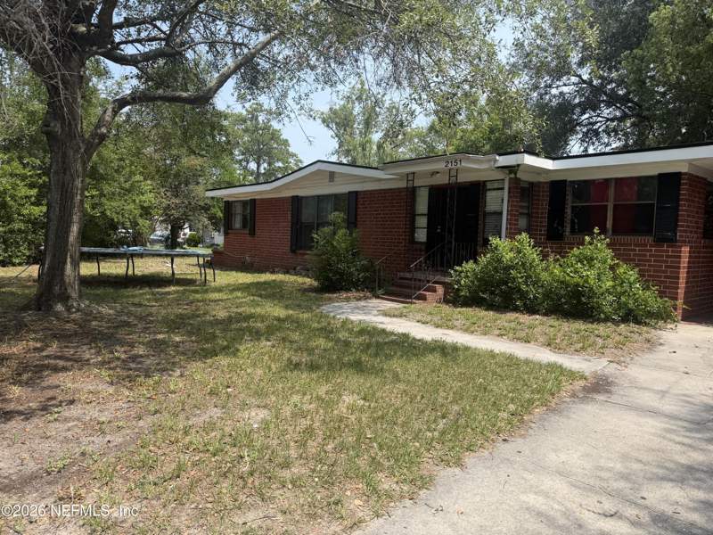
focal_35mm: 24
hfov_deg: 71.6
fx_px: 494
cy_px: 268
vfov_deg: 56.8
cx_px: 356
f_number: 1.78
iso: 80
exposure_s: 1/2445
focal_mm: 6.76
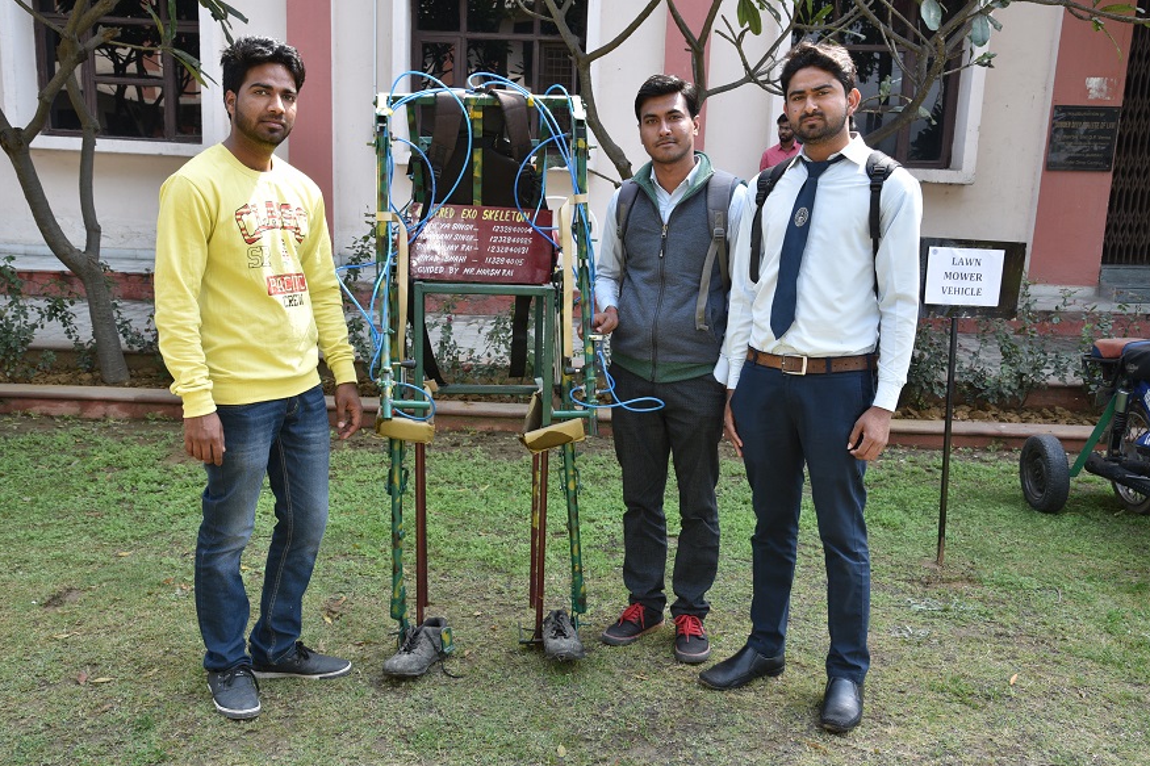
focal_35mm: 36
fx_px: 1150
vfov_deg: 36.9
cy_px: 392
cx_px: 563
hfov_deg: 53.1
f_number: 8
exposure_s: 1/200
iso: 500
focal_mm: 35
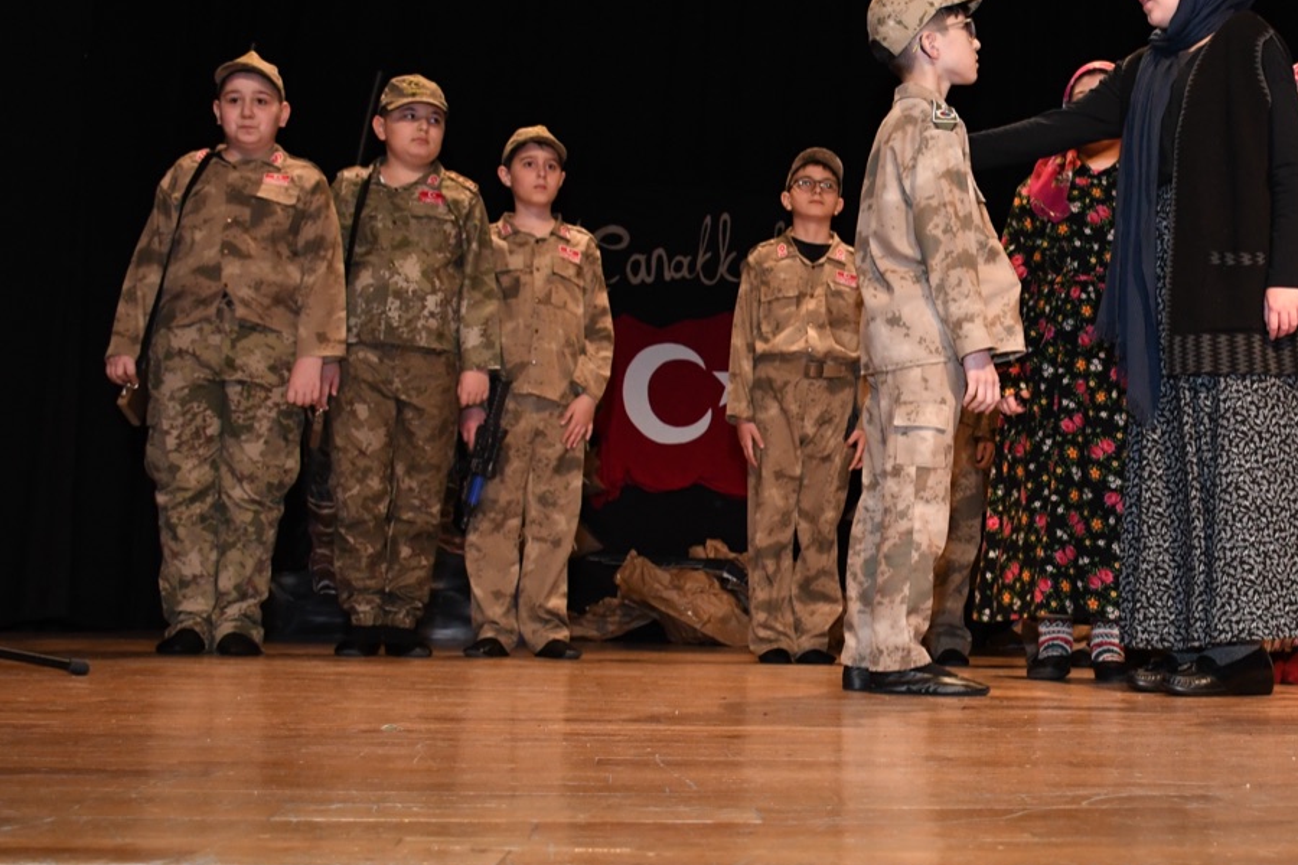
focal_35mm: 48
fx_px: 1731
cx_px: 1096
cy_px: 431
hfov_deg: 39.0
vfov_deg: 28.1
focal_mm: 18
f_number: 5.6
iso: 2000
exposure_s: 1/125
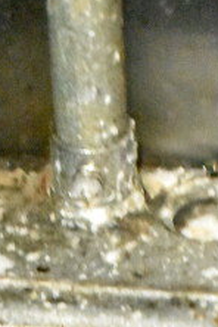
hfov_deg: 6.4
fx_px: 1962
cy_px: 565
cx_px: 133
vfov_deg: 9.1
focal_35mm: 216
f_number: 4.5
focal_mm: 35
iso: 25600
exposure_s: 1/60
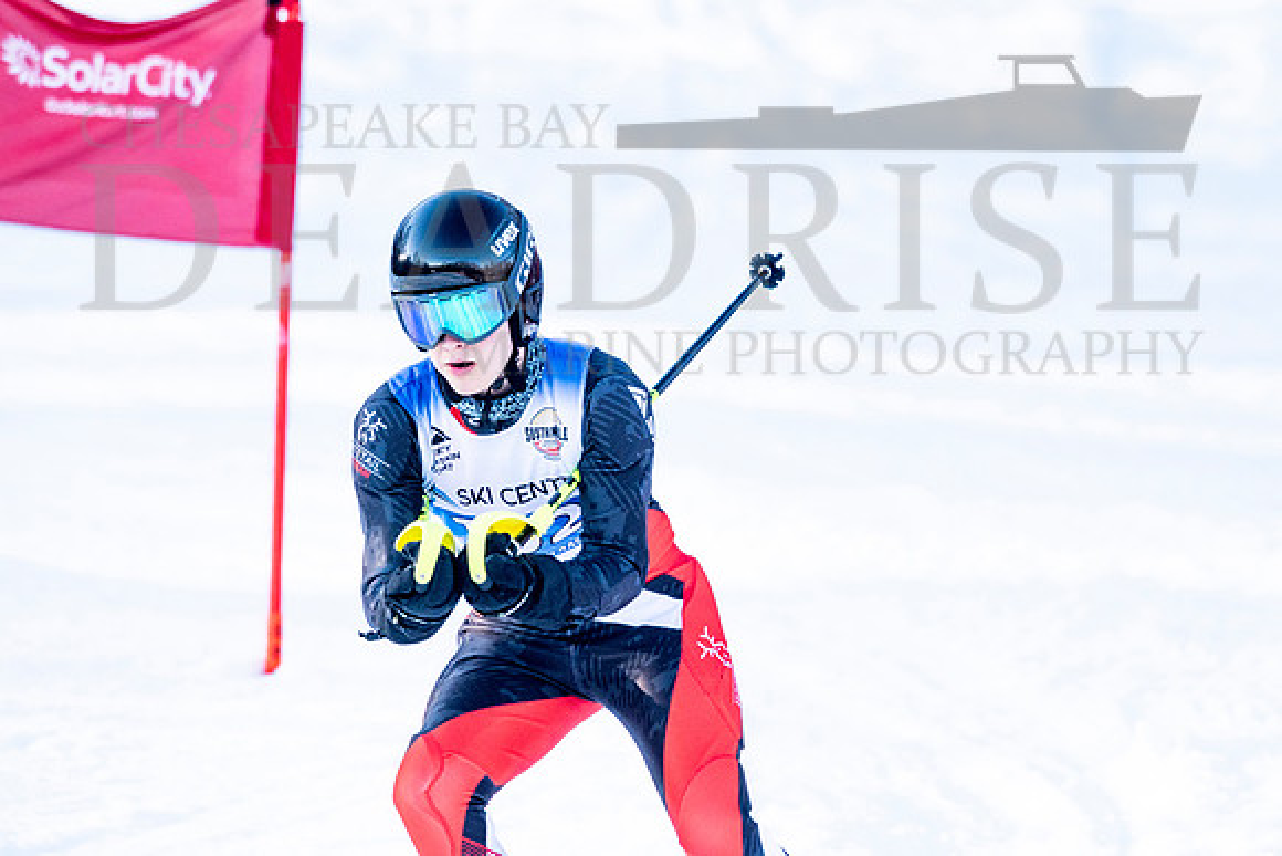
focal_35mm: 640
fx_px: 22809
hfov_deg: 3.2
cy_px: 367
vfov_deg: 2.1
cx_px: 733
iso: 2000
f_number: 8
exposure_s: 1/2000
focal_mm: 560
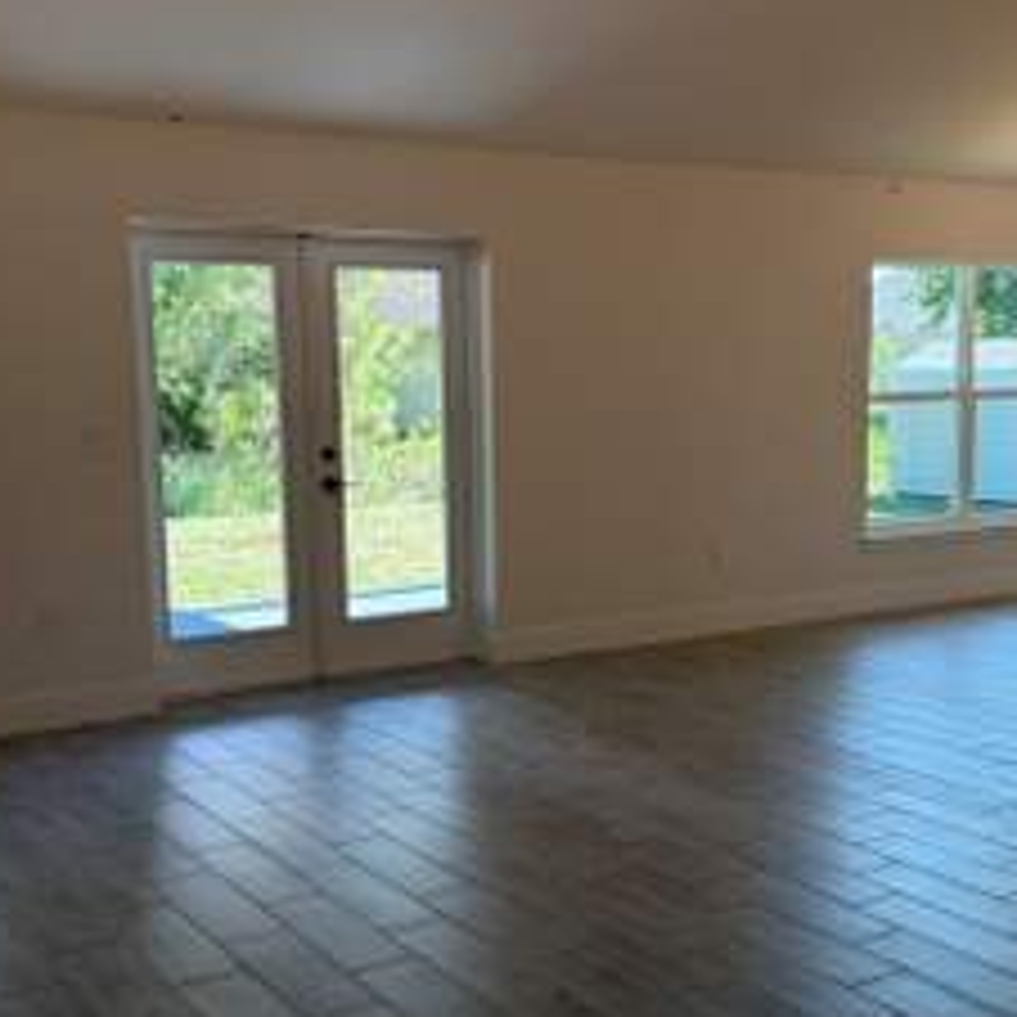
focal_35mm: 45
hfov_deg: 37.5
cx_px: 585
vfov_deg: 37.5
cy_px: 572
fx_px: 1496
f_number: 1.78
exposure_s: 1/252
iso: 100
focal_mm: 6.76
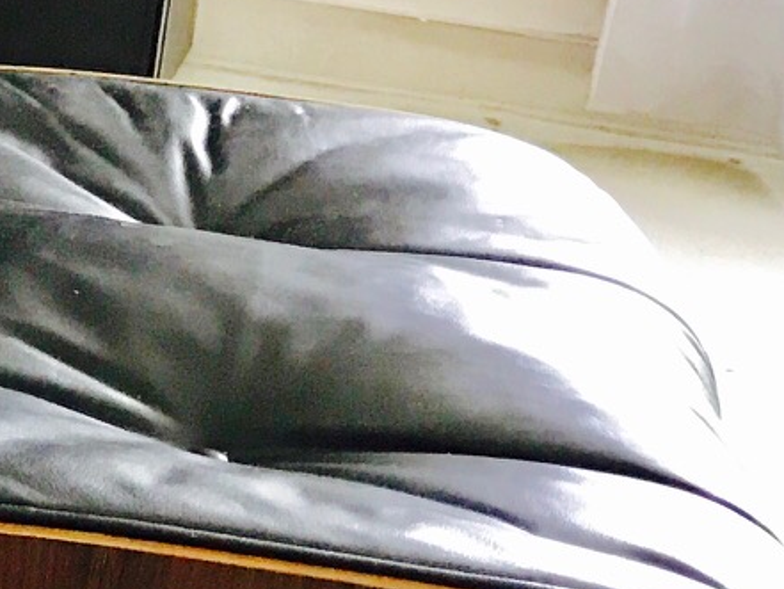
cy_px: 222
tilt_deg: -19.9
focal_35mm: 128
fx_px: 2900
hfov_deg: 13.6
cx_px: -665
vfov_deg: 11.6
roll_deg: -2.1
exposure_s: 1/17
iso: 80
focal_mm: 3.99
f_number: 1.8
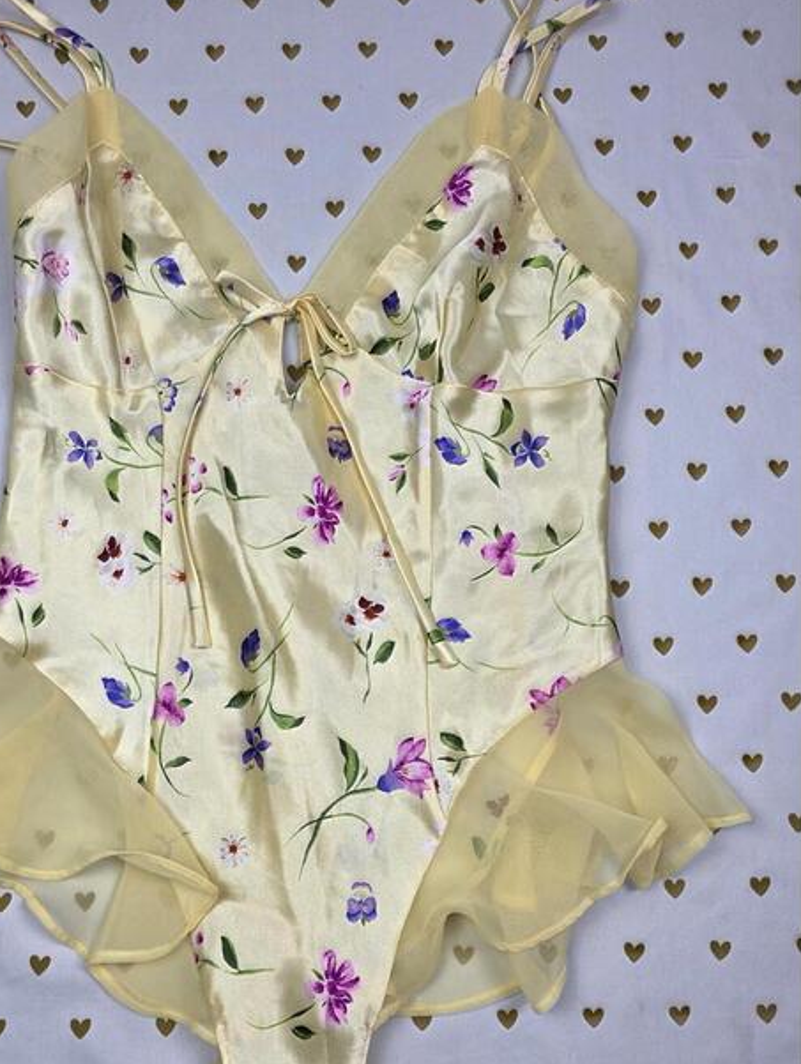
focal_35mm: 28
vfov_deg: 63.1
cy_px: 612
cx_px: 317
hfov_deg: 49.5
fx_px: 862
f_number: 1.7
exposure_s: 1/180
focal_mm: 6.3
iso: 50
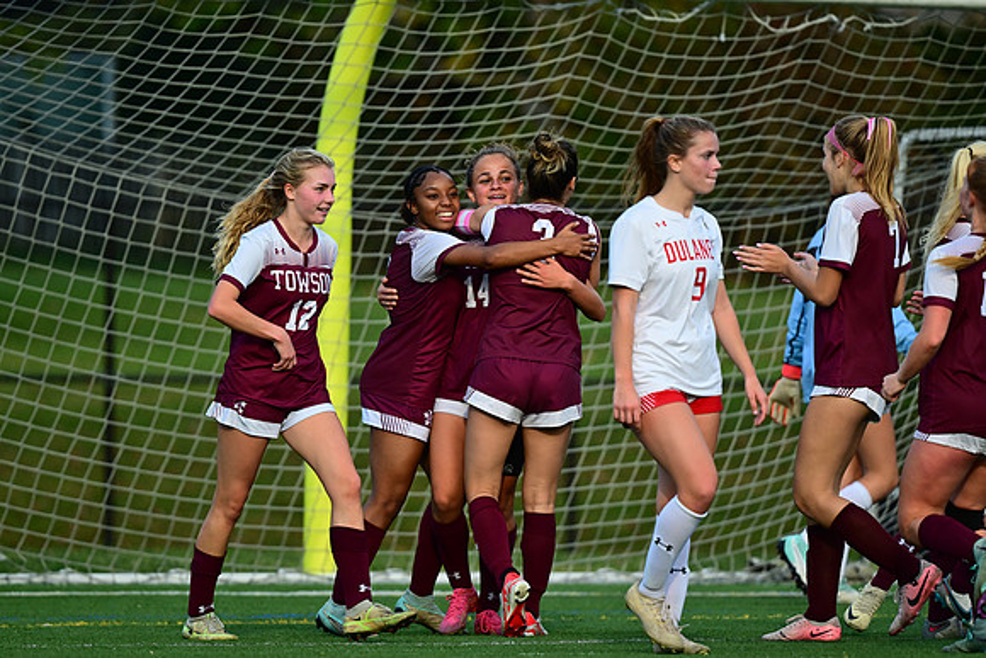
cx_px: 493
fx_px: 13697
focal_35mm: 500
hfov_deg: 4.1
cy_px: 329
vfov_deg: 2.8
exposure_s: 1/2000
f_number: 5.6
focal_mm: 500
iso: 1250
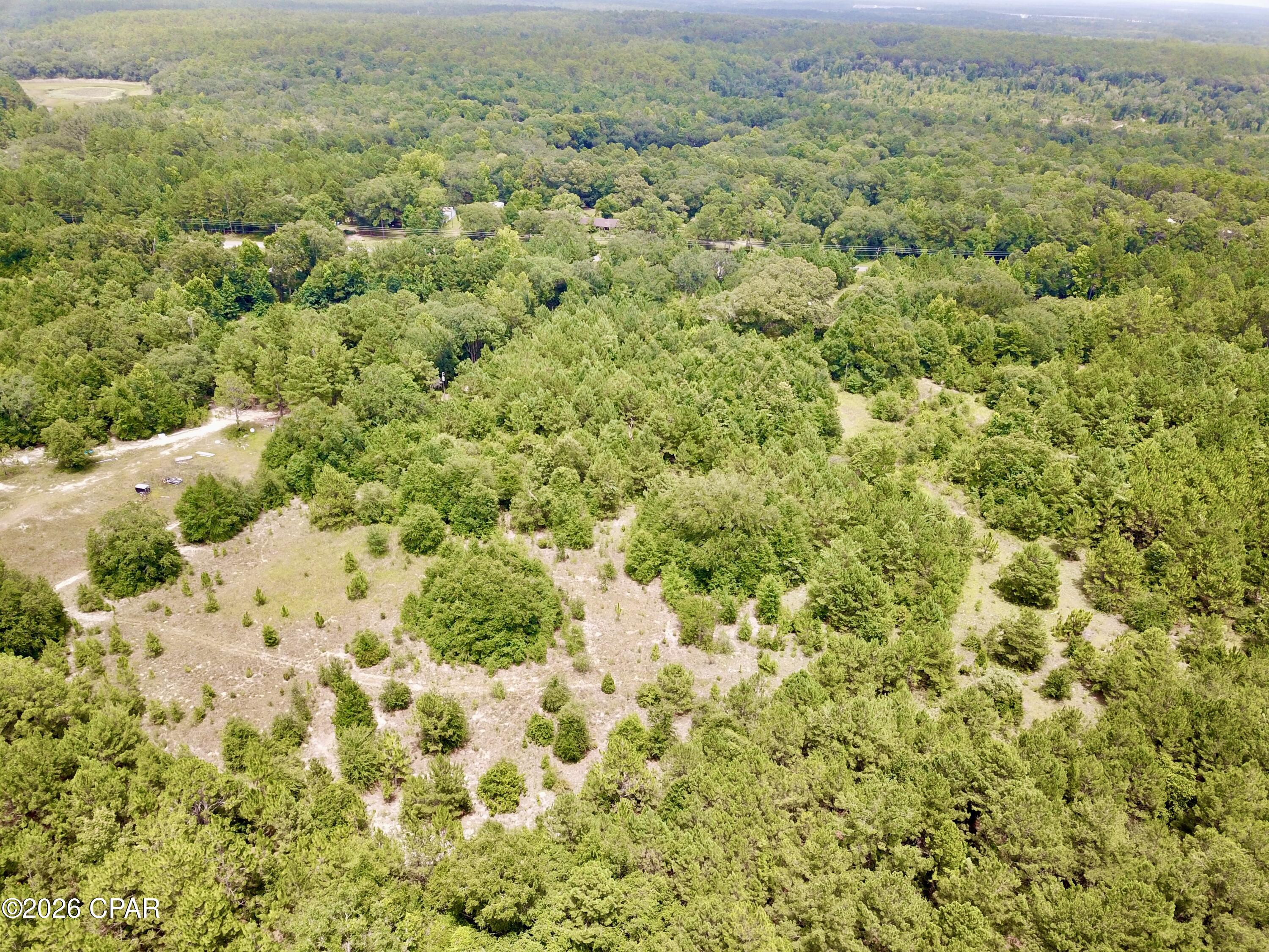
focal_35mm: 26
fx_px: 953
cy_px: 476
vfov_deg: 53.1
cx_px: 634
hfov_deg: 67.3
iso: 100
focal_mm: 4.73
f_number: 2.2
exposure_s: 1/422
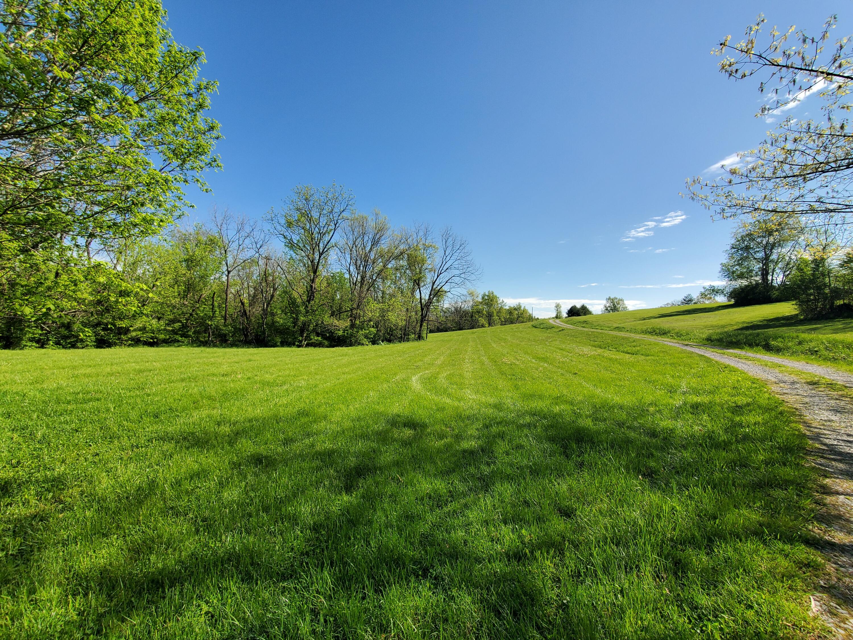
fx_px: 320
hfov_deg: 106.2
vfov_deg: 89.9
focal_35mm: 13
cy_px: 320
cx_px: 426
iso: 50
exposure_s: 1/841
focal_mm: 1.8
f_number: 2.2
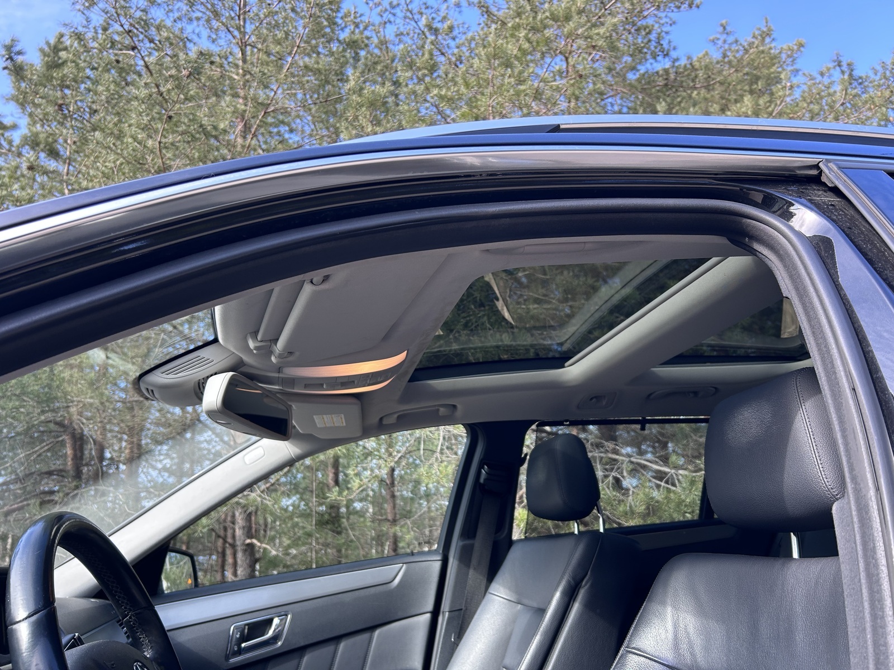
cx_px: 447
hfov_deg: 67.3
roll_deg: +4.9
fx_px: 671
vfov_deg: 53.1
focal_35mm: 26
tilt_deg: +16.2
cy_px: 335
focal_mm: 5.7
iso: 50
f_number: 1.5
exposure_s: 1/307
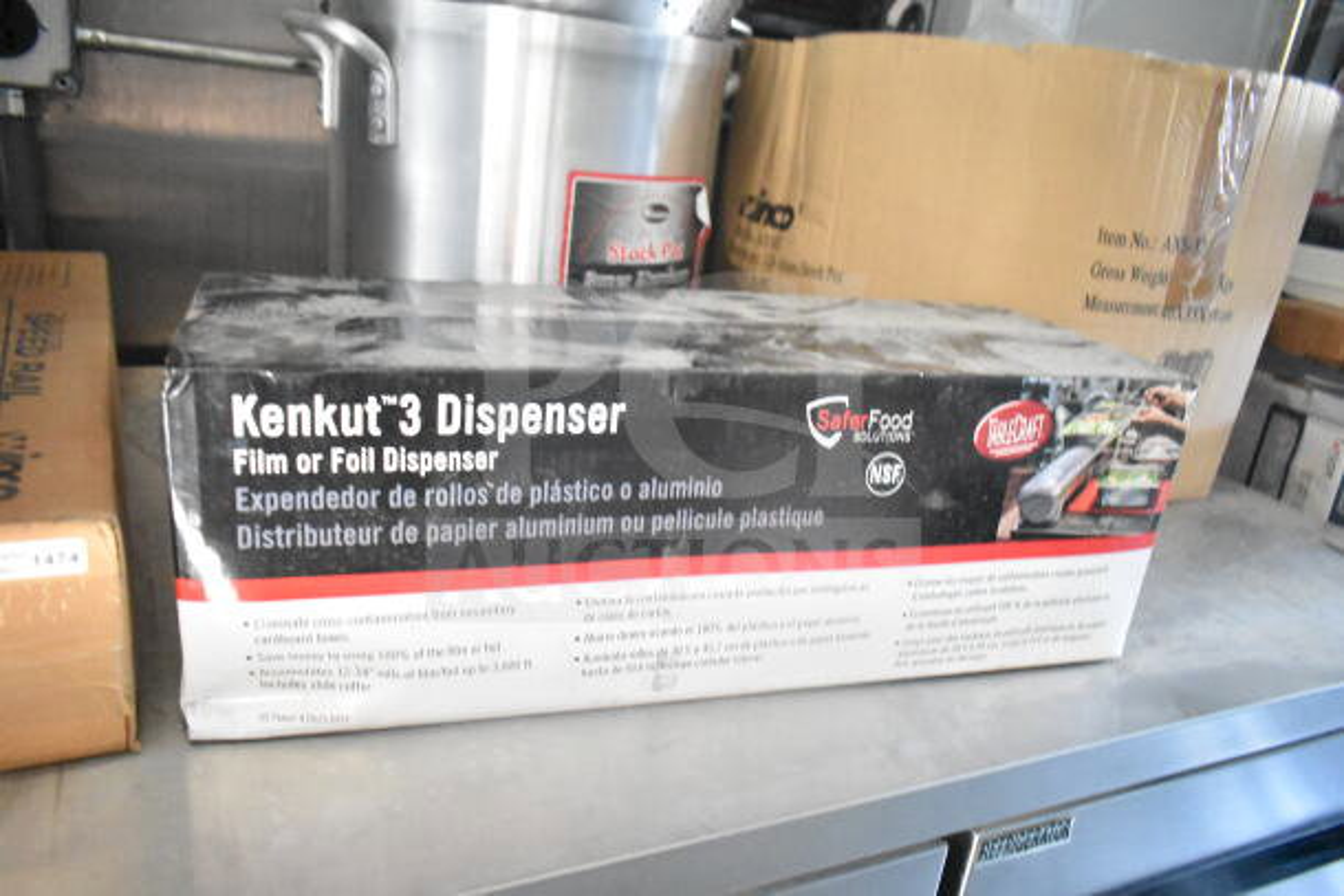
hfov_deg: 67.4
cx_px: 672
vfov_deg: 48.0
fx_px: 1008
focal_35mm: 27
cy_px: 448
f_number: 3.5
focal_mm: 18
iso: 10000
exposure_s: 1/30
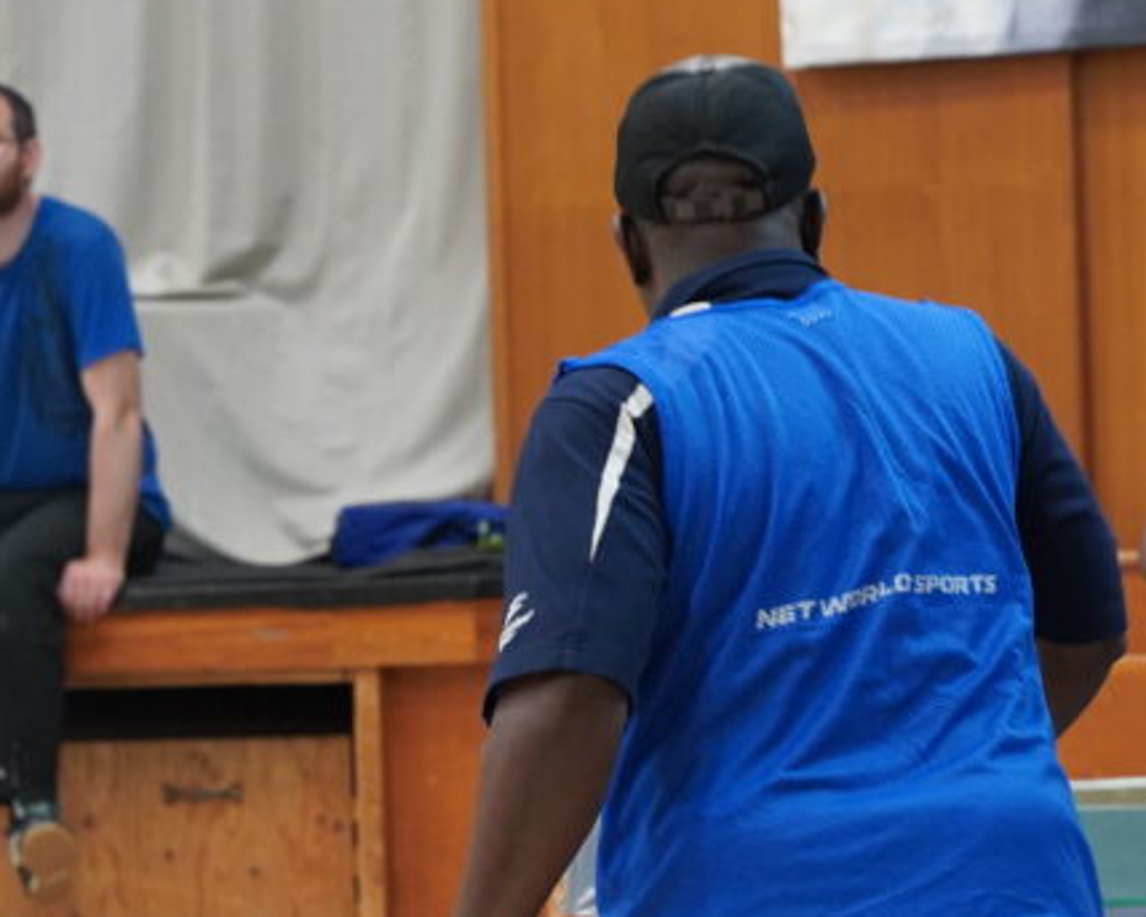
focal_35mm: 157
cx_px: 1101
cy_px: 346
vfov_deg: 9.8
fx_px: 5324
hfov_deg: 12.2
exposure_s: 1/160
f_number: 4
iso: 4000
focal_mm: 70
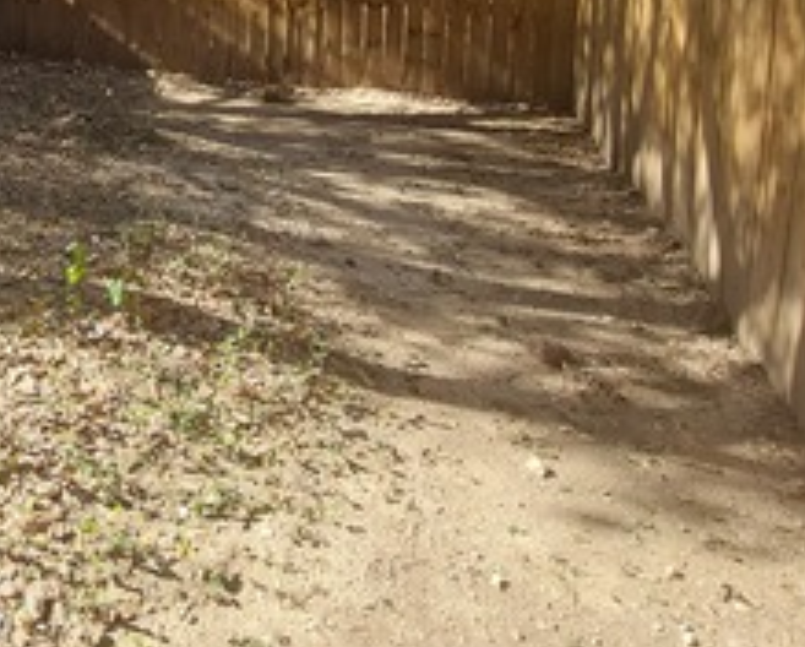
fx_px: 883
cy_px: -26
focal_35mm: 37
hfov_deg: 43.3
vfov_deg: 35.6
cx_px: 33
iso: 50
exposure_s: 1/304
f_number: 2.2
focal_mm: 1.74
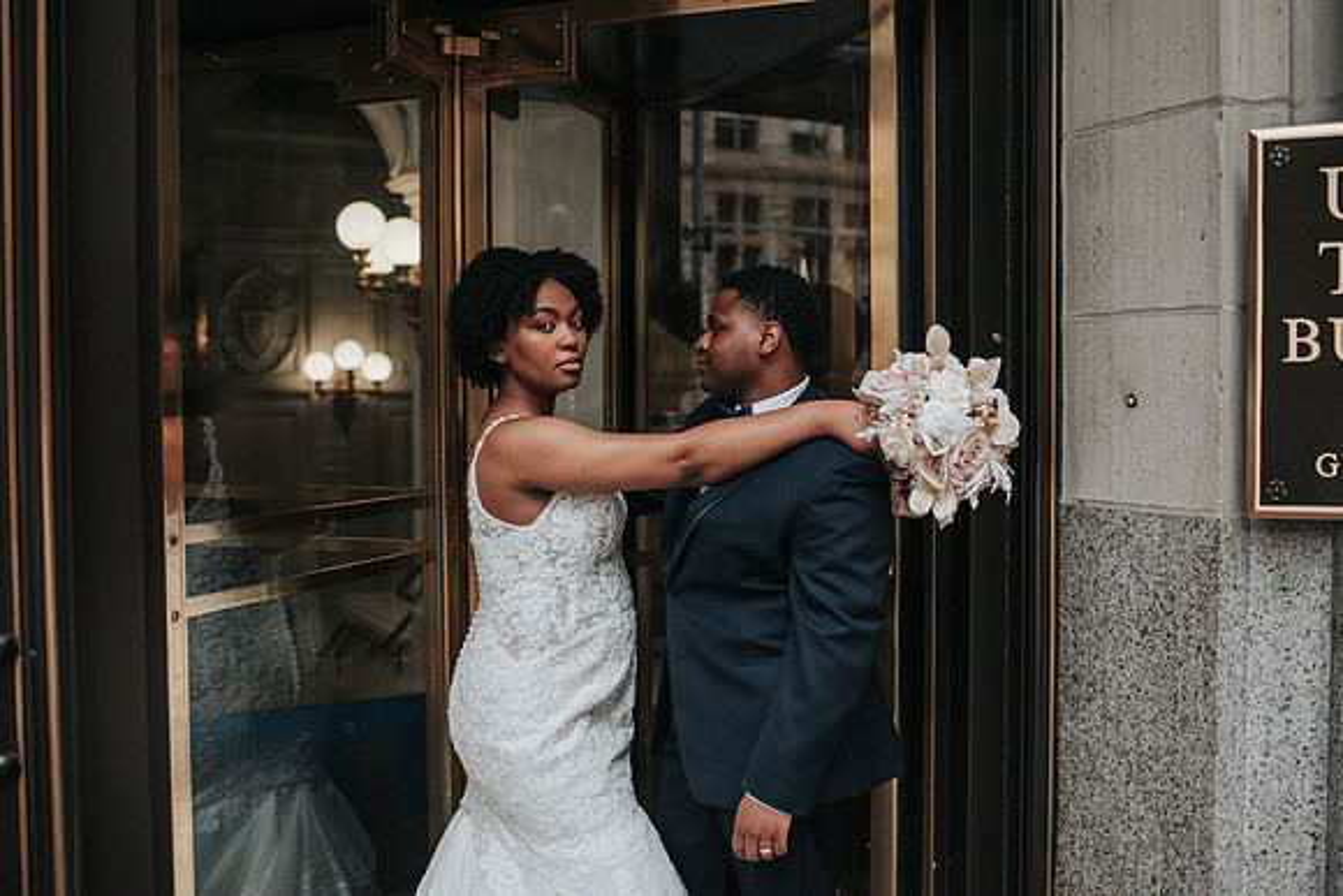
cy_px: 448
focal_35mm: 36
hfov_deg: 53.3
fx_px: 1337
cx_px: 672
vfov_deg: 37.0
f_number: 2.8
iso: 1000
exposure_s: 1/1250
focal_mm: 35
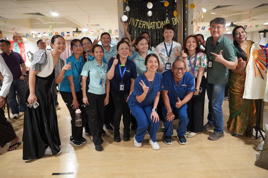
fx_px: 201
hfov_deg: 67.4
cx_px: 134
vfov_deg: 47.9
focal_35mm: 27
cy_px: 89
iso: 4000
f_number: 4
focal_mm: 18
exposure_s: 1/160
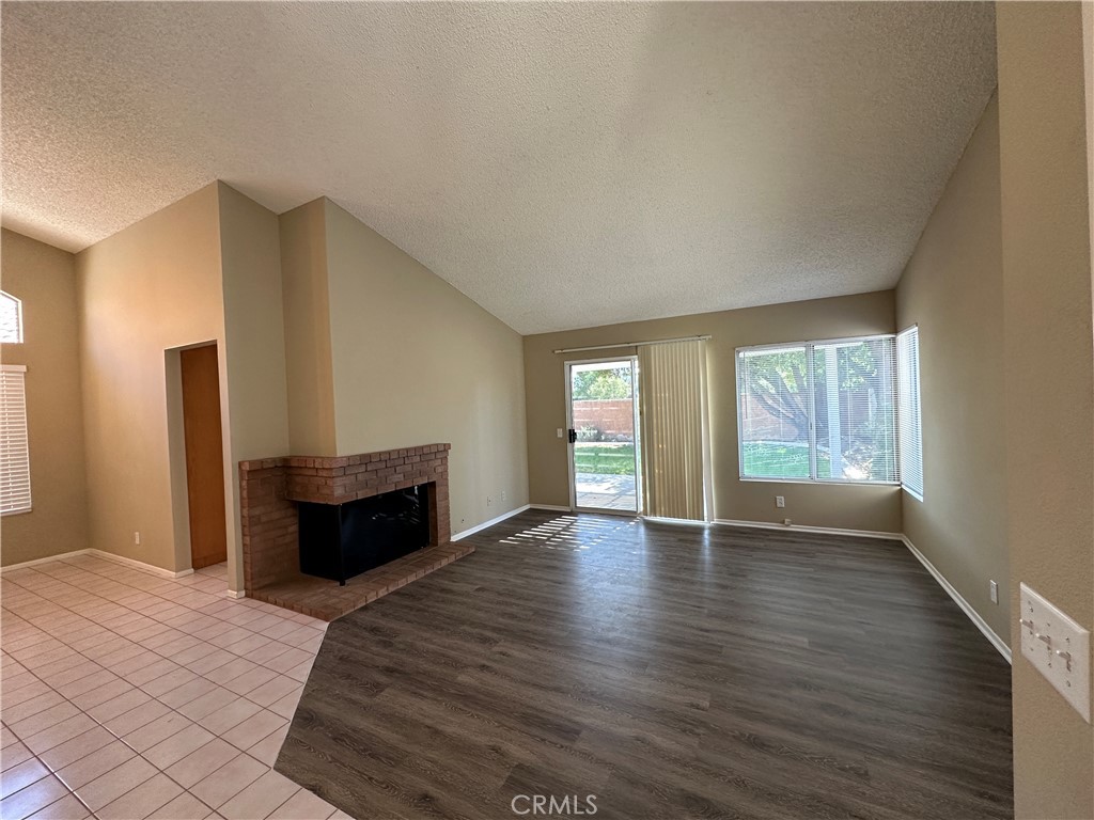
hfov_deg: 102.1
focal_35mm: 14
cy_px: 410
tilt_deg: -1.2
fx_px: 442
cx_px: 547
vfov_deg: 85.7
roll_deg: +2.2
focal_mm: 2.22
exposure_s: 1/120
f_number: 2.2
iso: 200
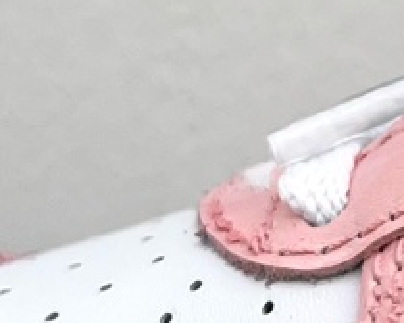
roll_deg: +1.2
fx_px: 2308
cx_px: 739
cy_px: -52
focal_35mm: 193
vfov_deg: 7.9
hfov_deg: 9.5
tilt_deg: -3.5
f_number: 1.5
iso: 50
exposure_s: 1/1808
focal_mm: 5.7
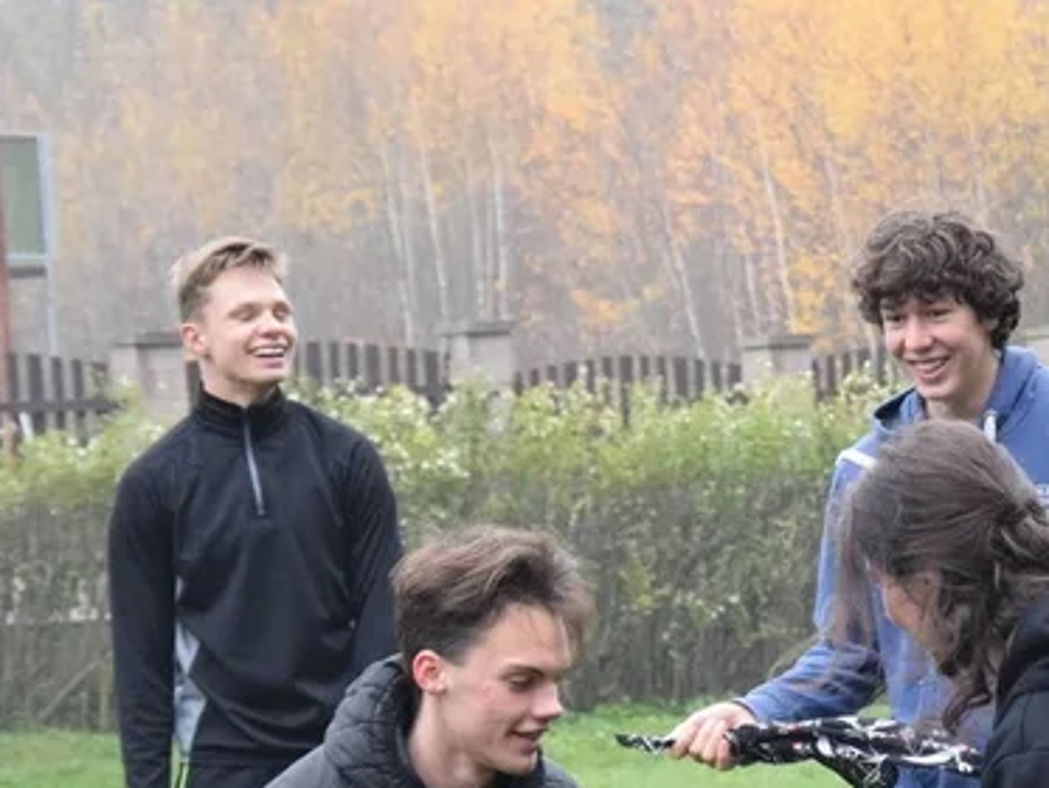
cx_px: 908
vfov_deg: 8.2
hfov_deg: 10.9
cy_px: 841
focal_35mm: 181
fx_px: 5487
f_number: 5
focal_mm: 52
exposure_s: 1/500
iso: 3200
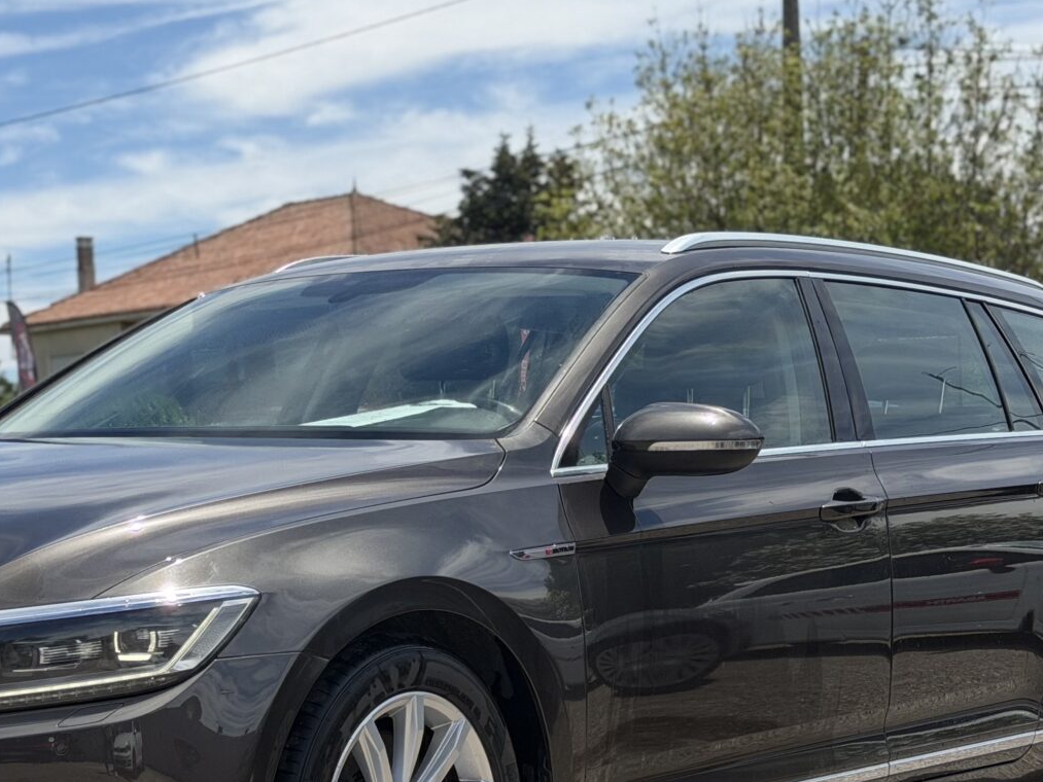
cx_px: 353
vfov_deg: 16.2
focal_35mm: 91
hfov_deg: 21.5
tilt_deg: +1.3
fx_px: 2742
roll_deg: +2.7
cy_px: 471
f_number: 1.78
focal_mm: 6.76
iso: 100
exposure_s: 1/2667
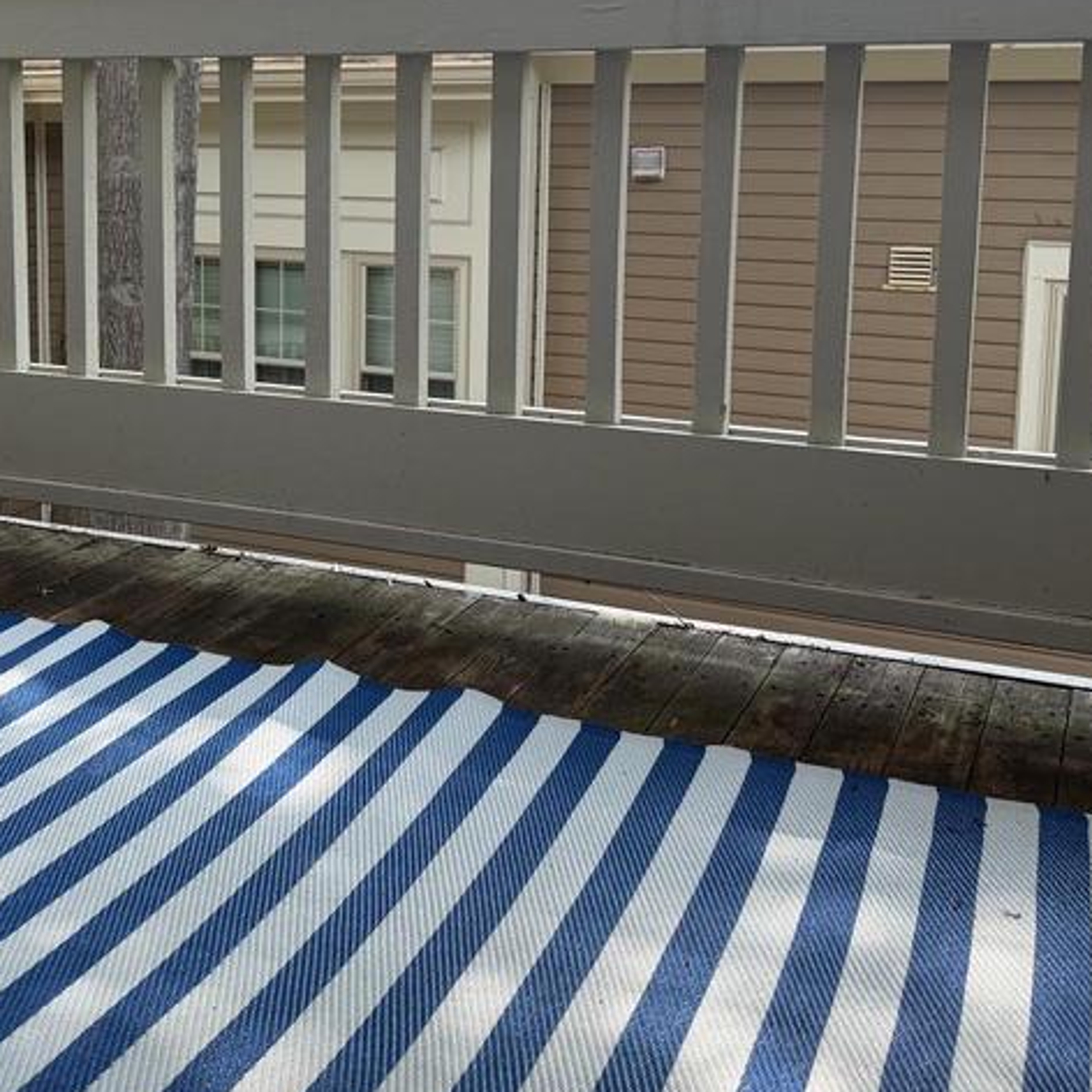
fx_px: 1642
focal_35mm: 46
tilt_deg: -7.9
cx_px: 238
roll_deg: +0.6
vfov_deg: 36.1
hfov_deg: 35.7
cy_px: 303
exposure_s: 1/1437
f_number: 1.78
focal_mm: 6.76
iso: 100
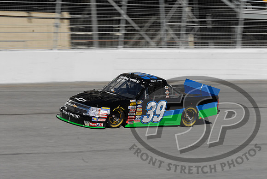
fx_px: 1336
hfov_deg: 11.4
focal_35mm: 180
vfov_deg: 7.6
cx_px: 134
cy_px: 90
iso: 320
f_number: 16
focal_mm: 120
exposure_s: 1/400
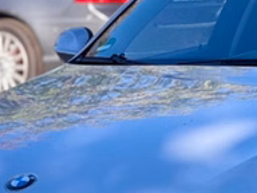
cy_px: 188
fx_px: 2383
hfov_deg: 6.1
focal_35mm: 321
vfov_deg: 4.6
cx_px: 307
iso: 25
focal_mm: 9
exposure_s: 1/269
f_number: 2.8
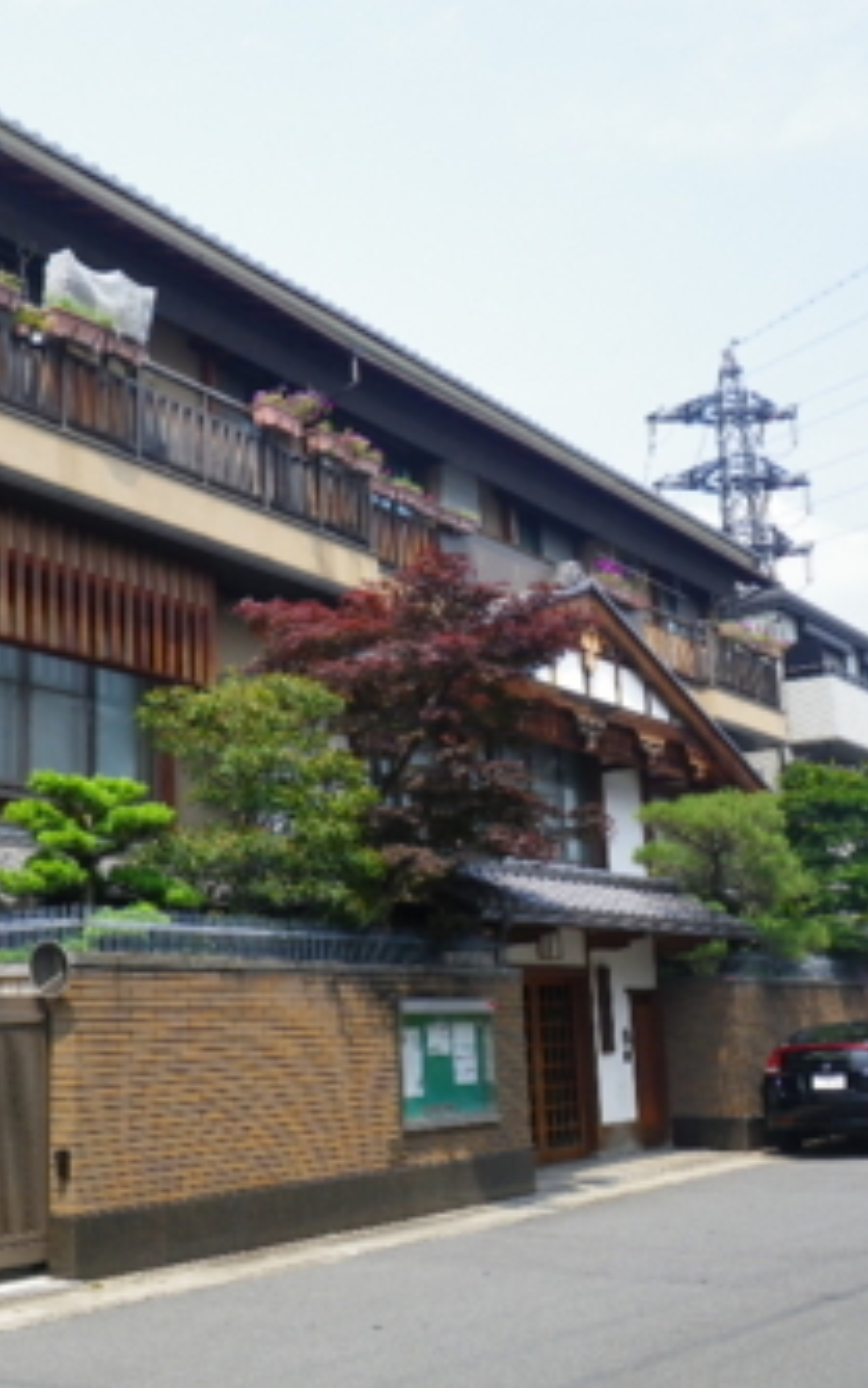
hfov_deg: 31.4
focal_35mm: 40
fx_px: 1513
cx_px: 199
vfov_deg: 49.3
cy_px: 694
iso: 80
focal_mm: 5
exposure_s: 1/320
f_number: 4.2
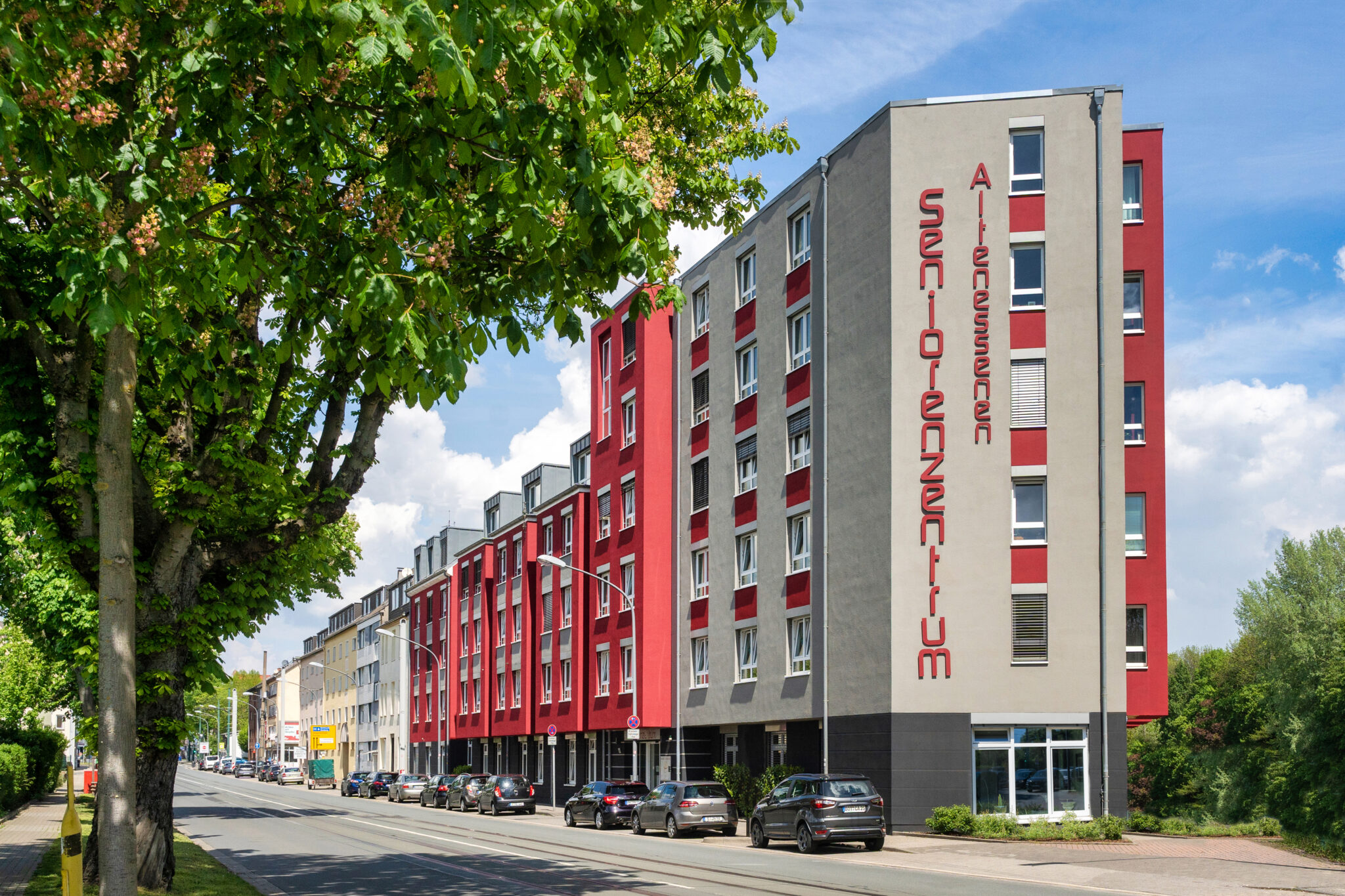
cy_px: 448
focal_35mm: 32
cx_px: 672
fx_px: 1195
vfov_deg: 41.1
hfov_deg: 58.7
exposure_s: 1/2500
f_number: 7.1
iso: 200
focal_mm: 32
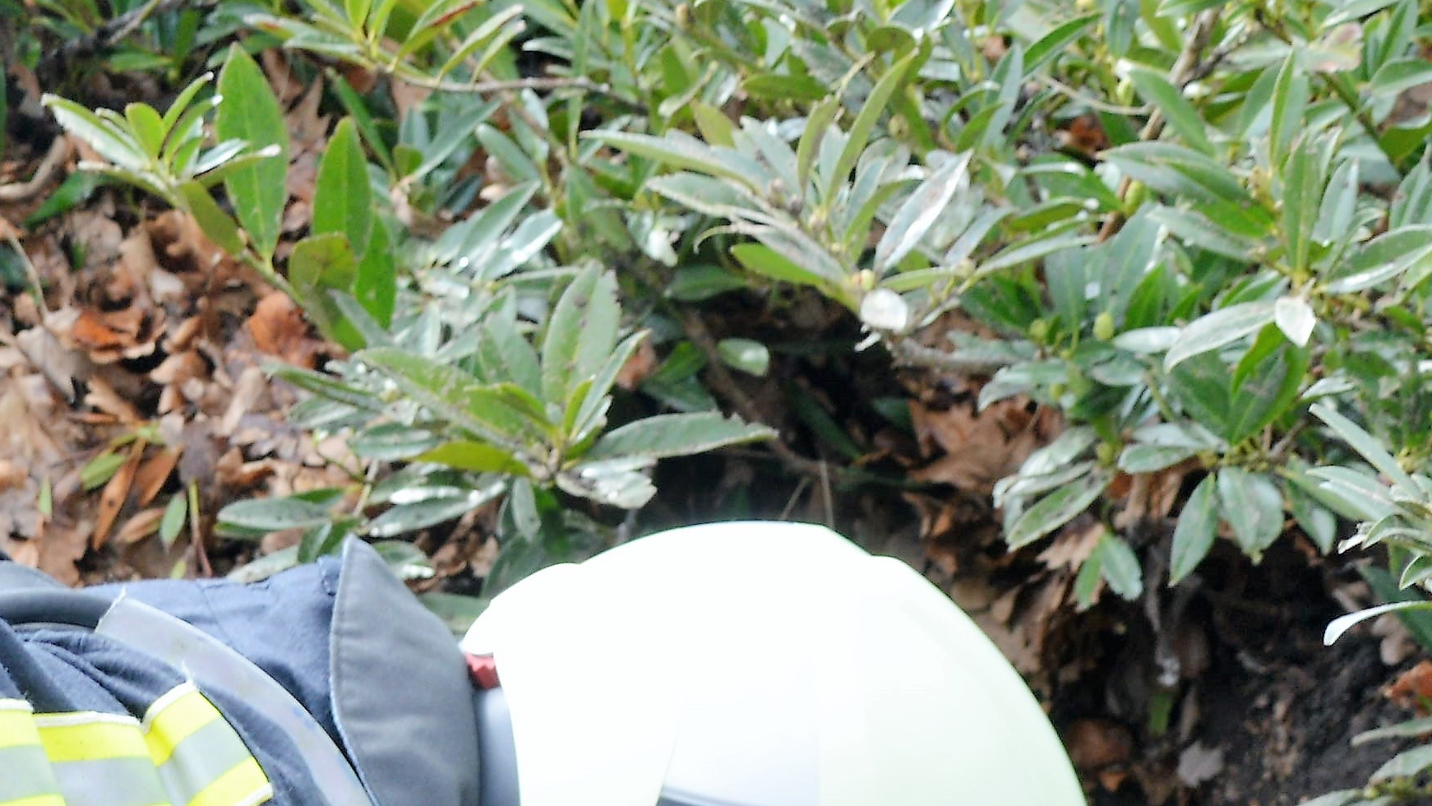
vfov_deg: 8.3
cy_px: 1457
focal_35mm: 141
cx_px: 518
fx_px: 5354
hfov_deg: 15.2
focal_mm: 26
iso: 160
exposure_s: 1/125
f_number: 5.6
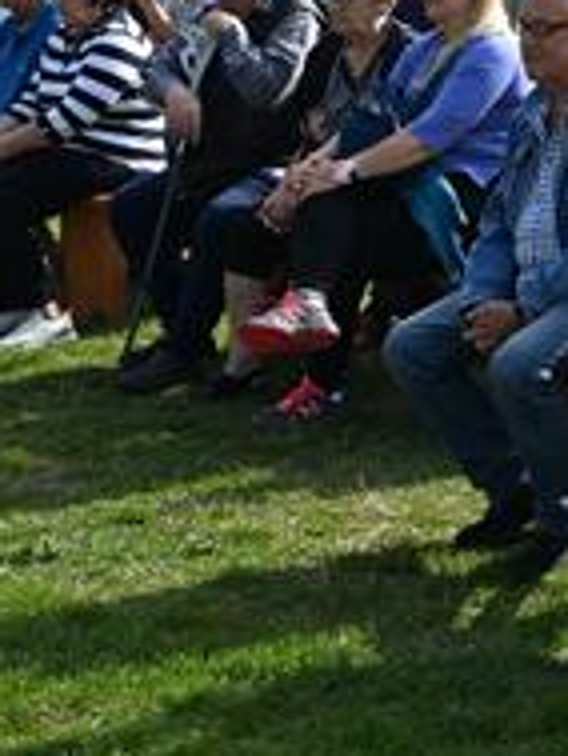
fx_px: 2863
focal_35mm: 131
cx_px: 1116
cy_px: -14
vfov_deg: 14.8
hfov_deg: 10.5
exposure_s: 1/320
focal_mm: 21.5
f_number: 6.3
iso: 100
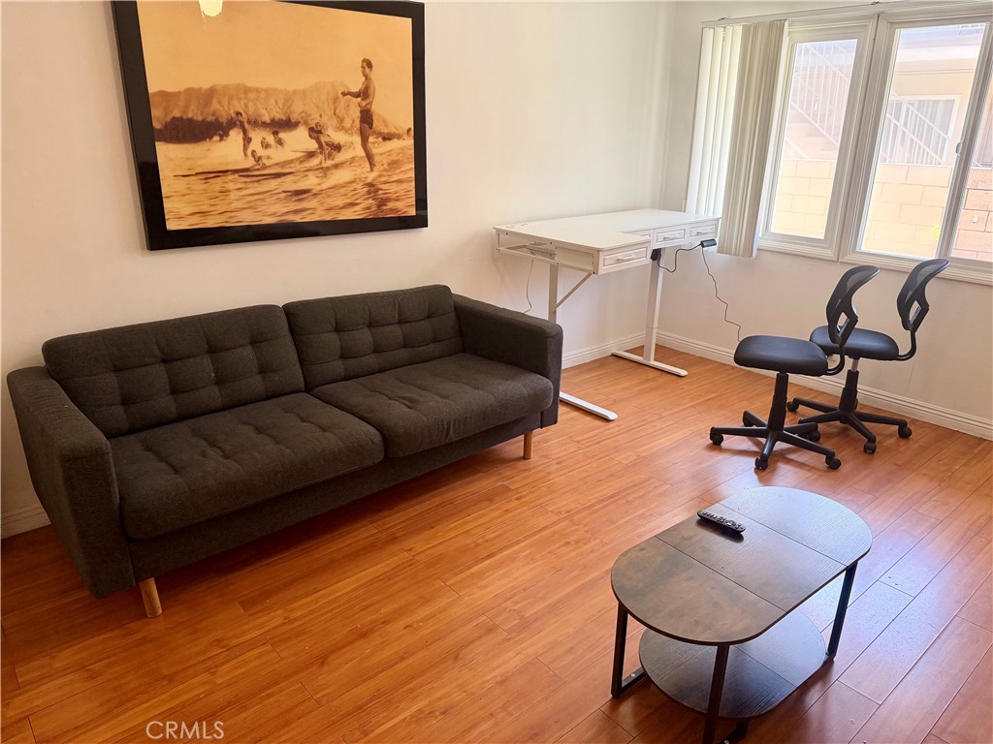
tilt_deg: -19.7
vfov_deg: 56.8
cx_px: 496
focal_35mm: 24
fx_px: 688
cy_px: 372
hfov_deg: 71.6
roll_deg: +0.6
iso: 250
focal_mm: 6.76
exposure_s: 1/120
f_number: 1.78
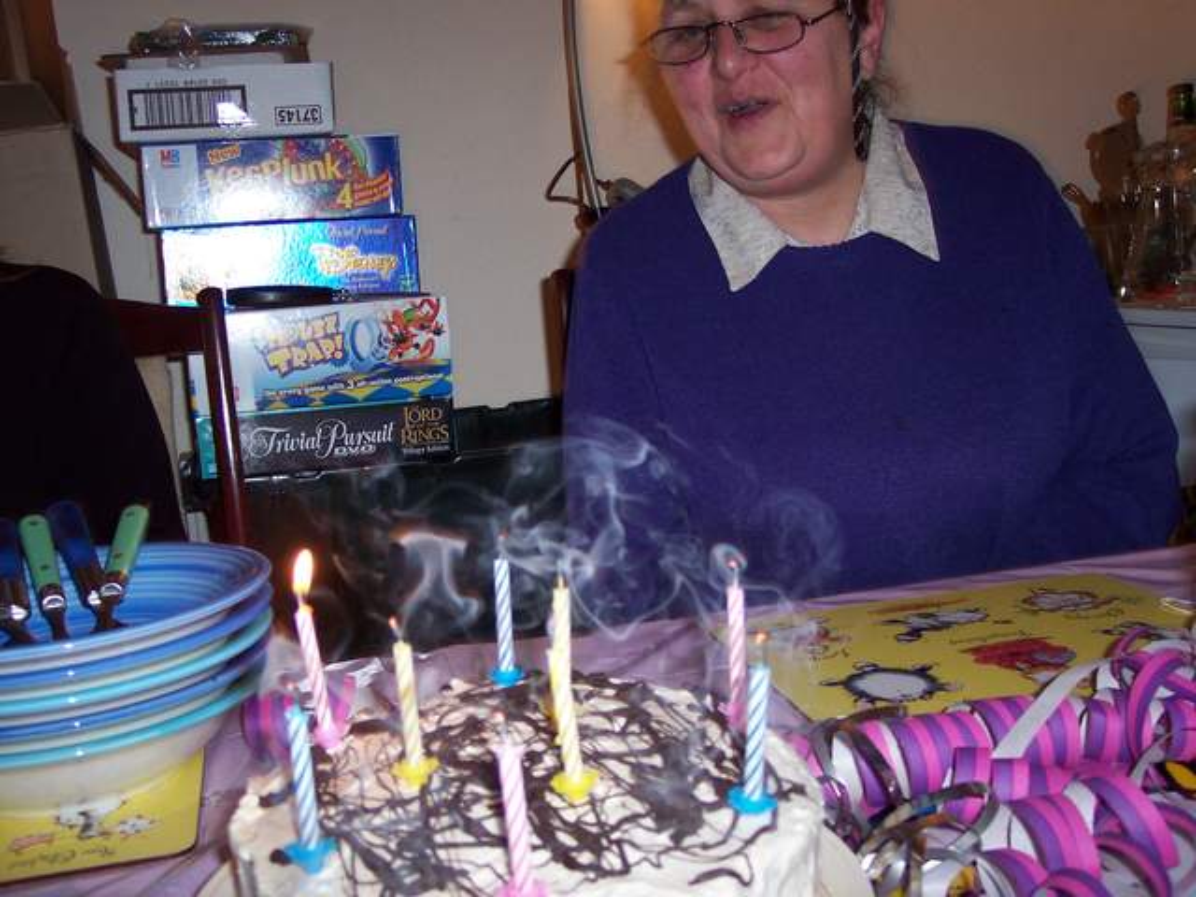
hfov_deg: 49.0
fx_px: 1313
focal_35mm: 38
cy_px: 448
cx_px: 598
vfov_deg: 37.7
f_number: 2.8
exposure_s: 1/30
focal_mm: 8
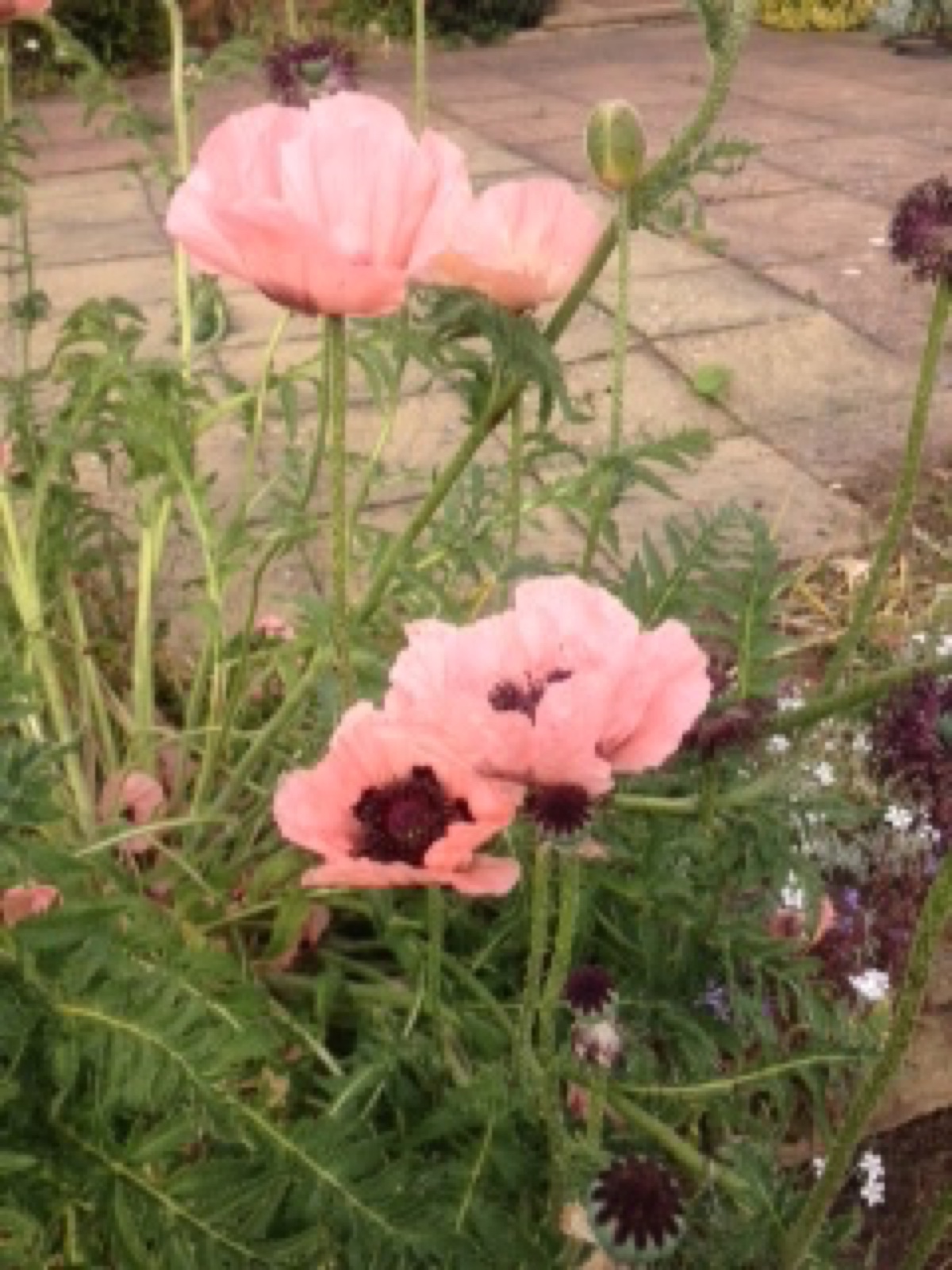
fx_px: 1283
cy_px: 635
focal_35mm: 35
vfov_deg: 52.6
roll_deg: +3.6
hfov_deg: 40.7
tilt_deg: -34.9
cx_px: 476
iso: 50
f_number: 2.4
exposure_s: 1/497
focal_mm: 4.28
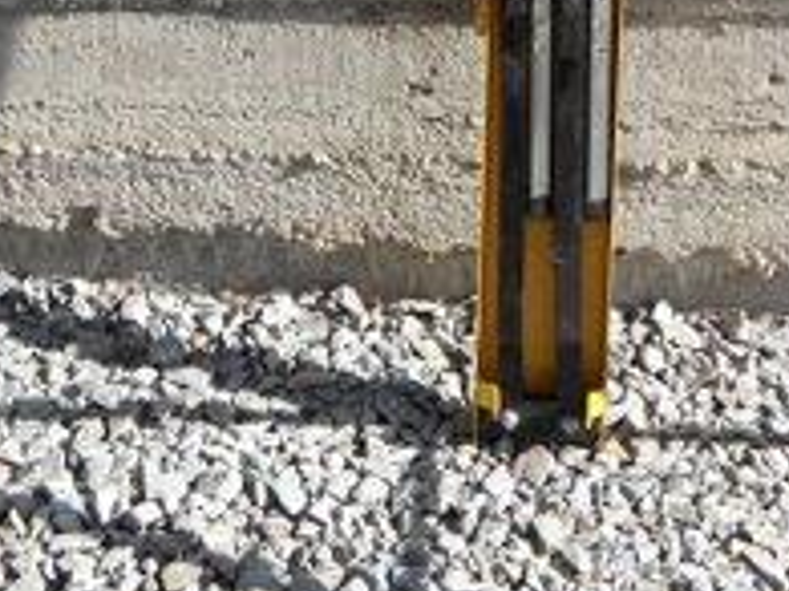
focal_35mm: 59
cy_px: -109
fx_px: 1344
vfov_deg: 22.9
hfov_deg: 32.7
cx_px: 401
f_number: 3.2
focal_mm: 3.9
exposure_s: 1/500
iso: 80
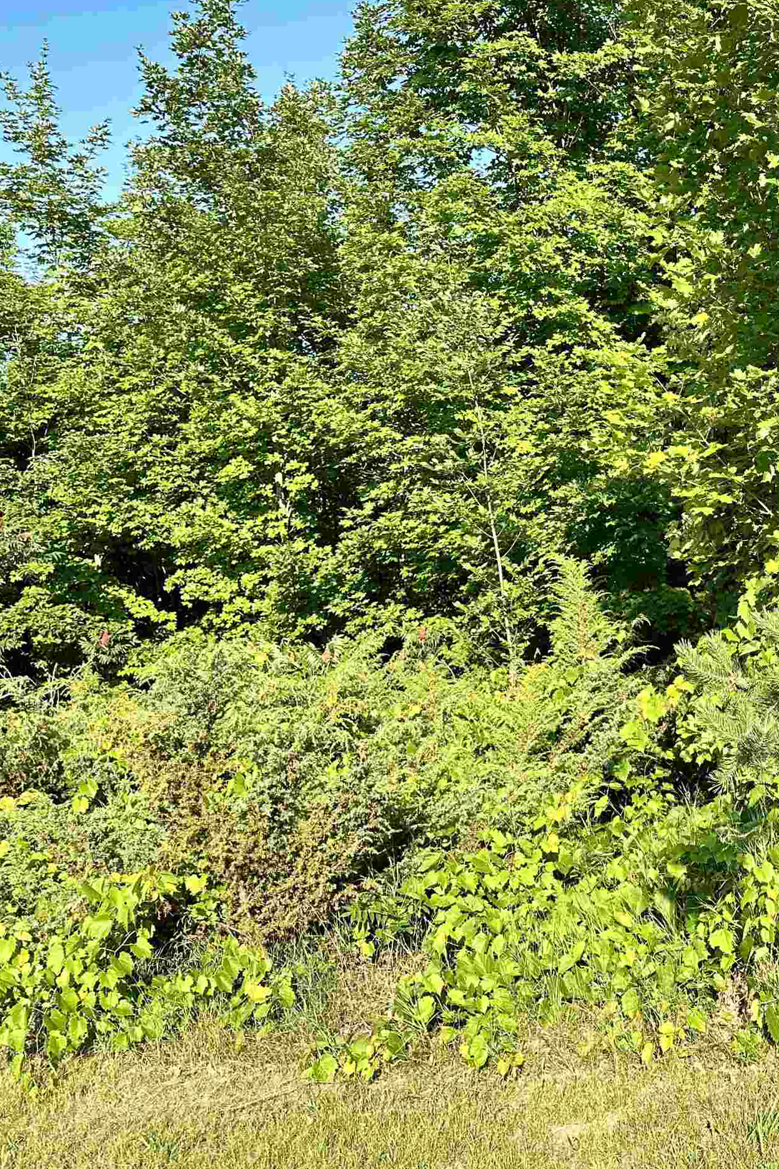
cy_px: 541
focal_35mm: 41
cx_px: 797
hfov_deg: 30.1
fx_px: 1330
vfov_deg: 47.4
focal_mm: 6.86
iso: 80
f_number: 1.78
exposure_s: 1/1541
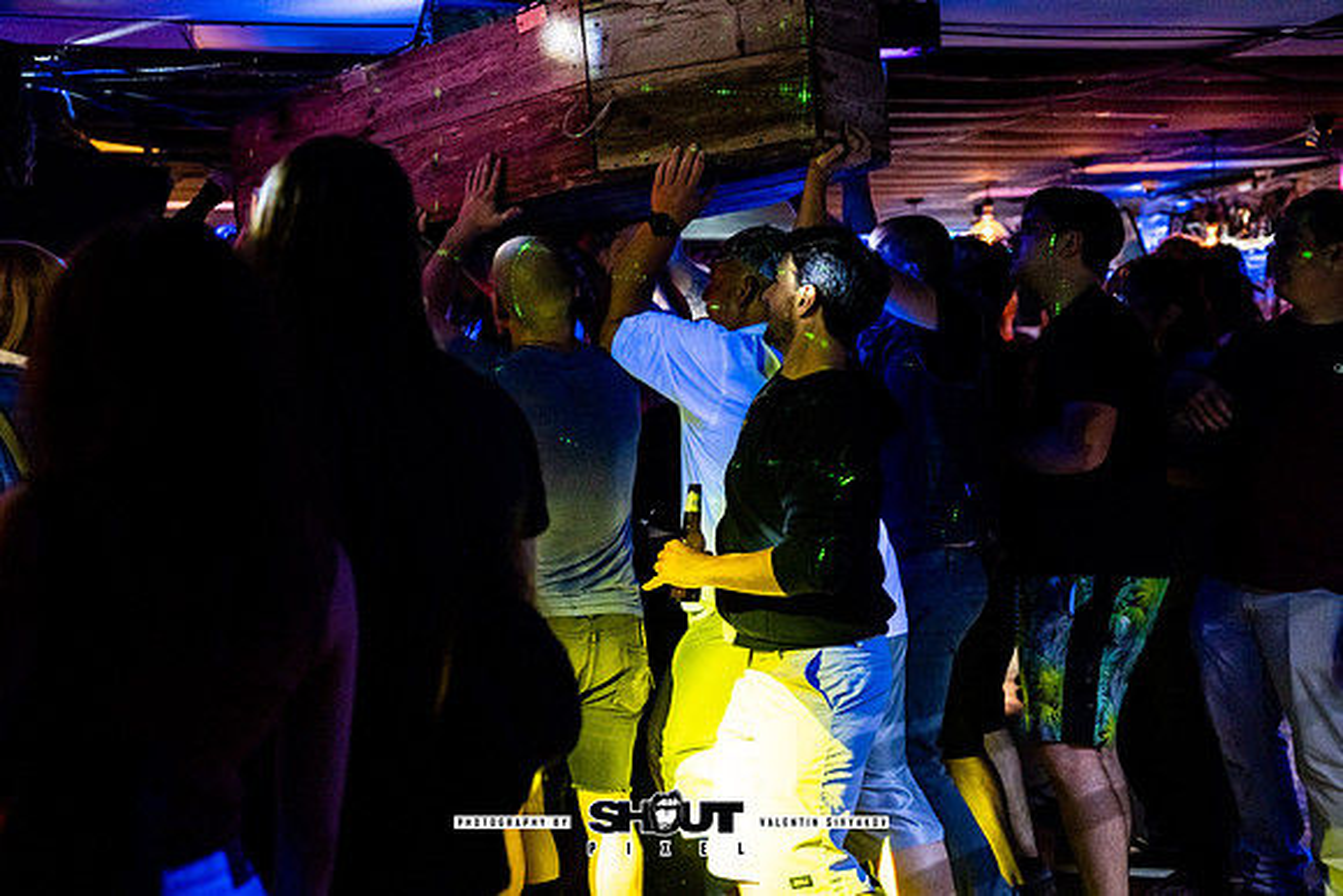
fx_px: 2131
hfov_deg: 35.0
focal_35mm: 57
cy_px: 448
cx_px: 672
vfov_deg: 23.8
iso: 3200
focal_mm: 57.1
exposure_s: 1/200
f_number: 2.8
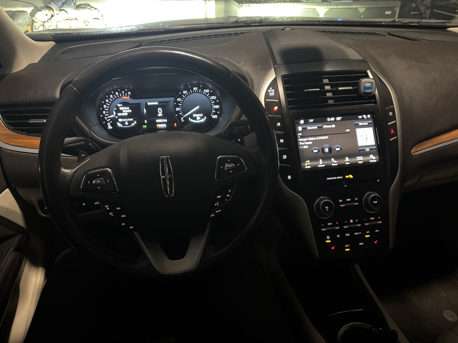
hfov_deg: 67.3
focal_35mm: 26
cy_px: 172
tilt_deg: -32.1
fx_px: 344
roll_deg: -0.4
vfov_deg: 53.1
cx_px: 229
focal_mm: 5.96
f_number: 1.6
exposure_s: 1/28
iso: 1000
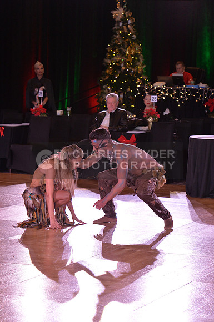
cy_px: 161
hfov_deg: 10.9
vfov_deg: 16.4
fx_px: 1118
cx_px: 107
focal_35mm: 125
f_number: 6.3
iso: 2000
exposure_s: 1/250
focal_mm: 125
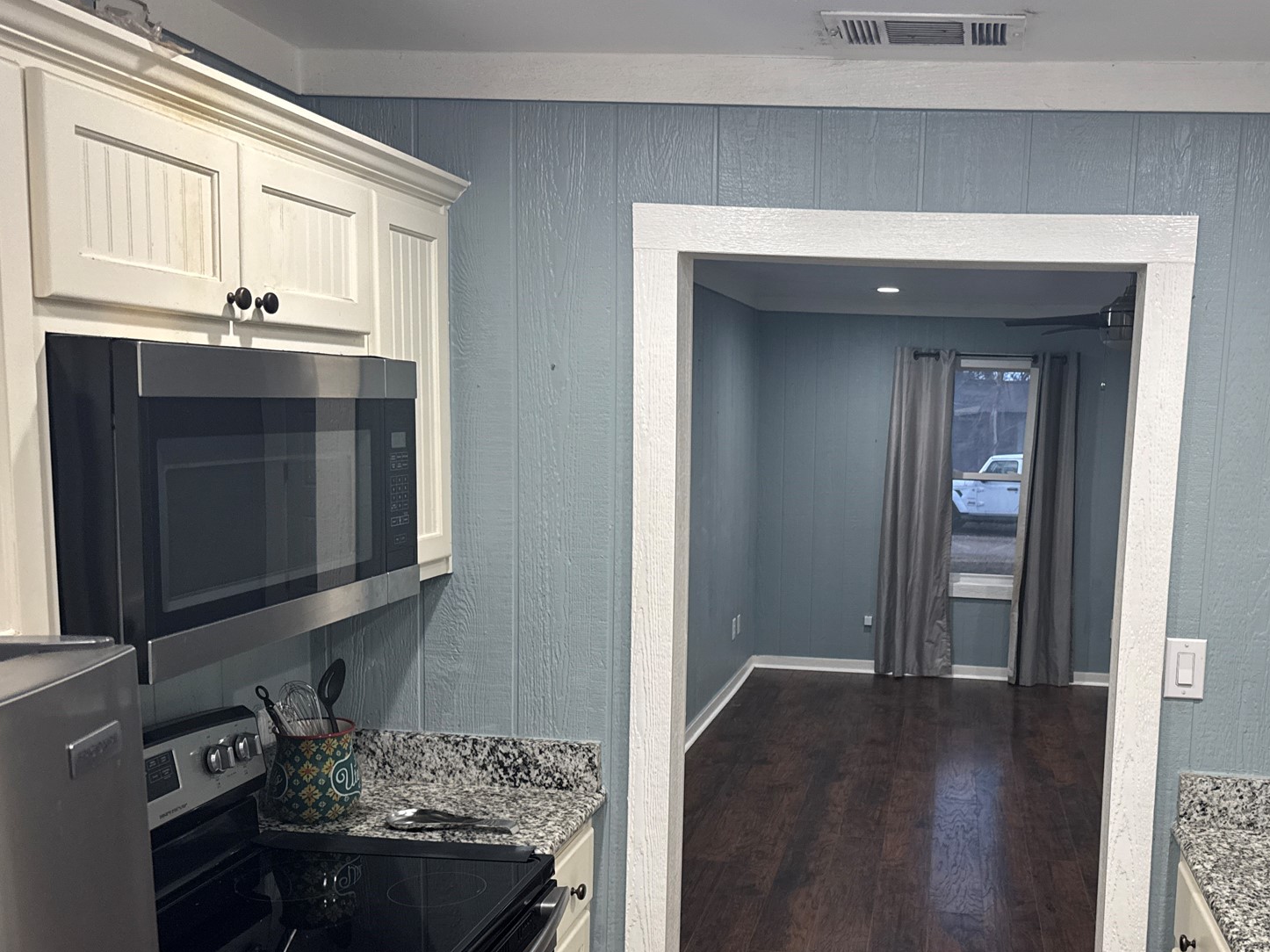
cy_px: 604
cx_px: 857
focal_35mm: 34
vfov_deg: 41.4
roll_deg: -1.8
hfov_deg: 52.8
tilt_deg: -8.3
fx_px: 1247
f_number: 1.78
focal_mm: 6.76
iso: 200
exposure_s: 1/120
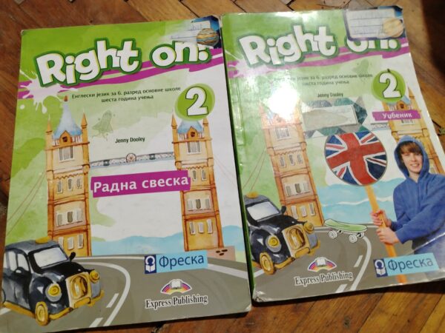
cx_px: 222
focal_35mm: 24
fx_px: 309
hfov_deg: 71.6
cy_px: 166
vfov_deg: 56.8
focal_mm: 5.25
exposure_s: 1/25
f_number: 1.75
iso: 2350
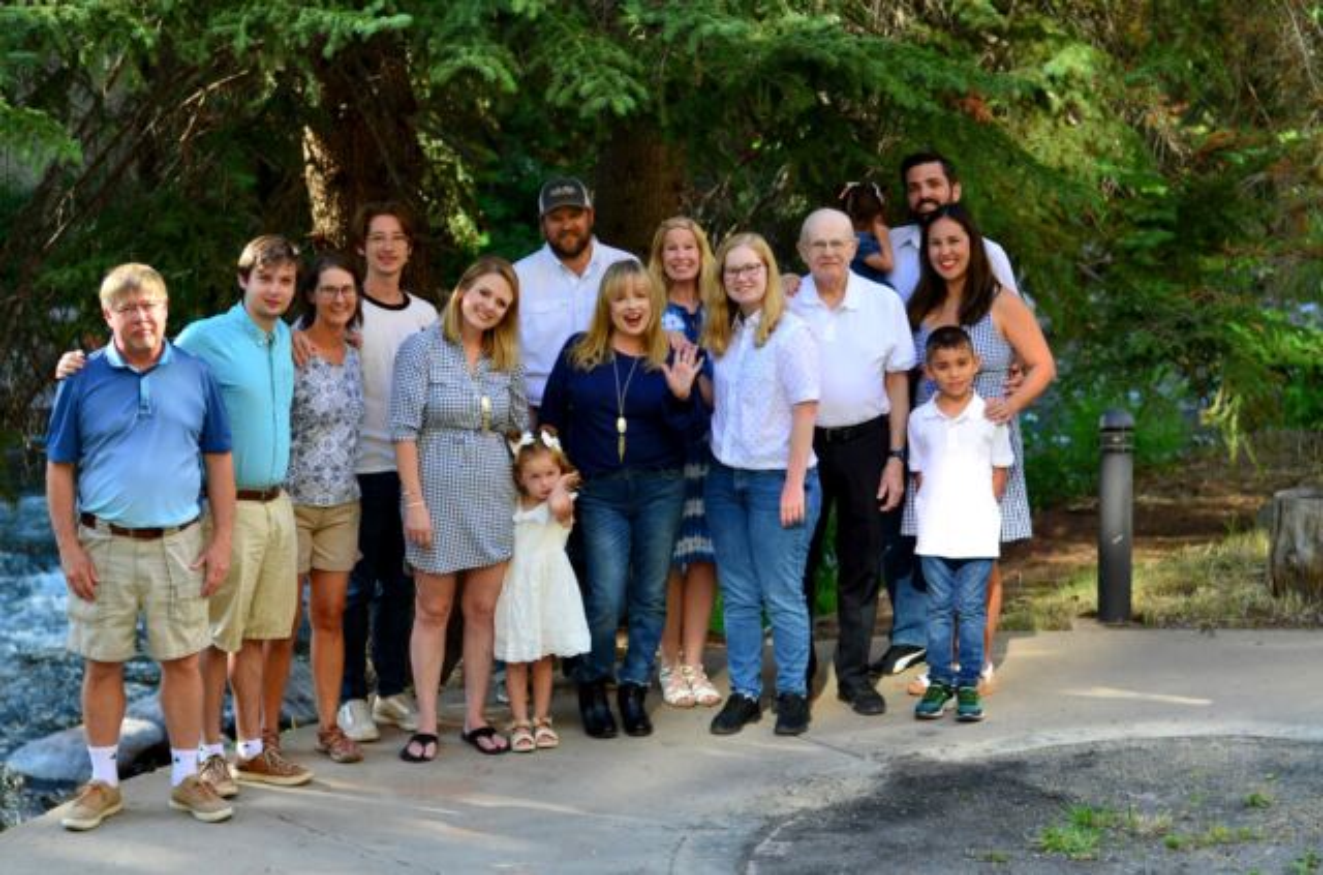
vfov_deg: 18.1
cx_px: 662
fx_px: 2749
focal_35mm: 75
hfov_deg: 27.1
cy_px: 438
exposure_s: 1/160
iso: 100
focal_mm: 50
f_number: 2.8
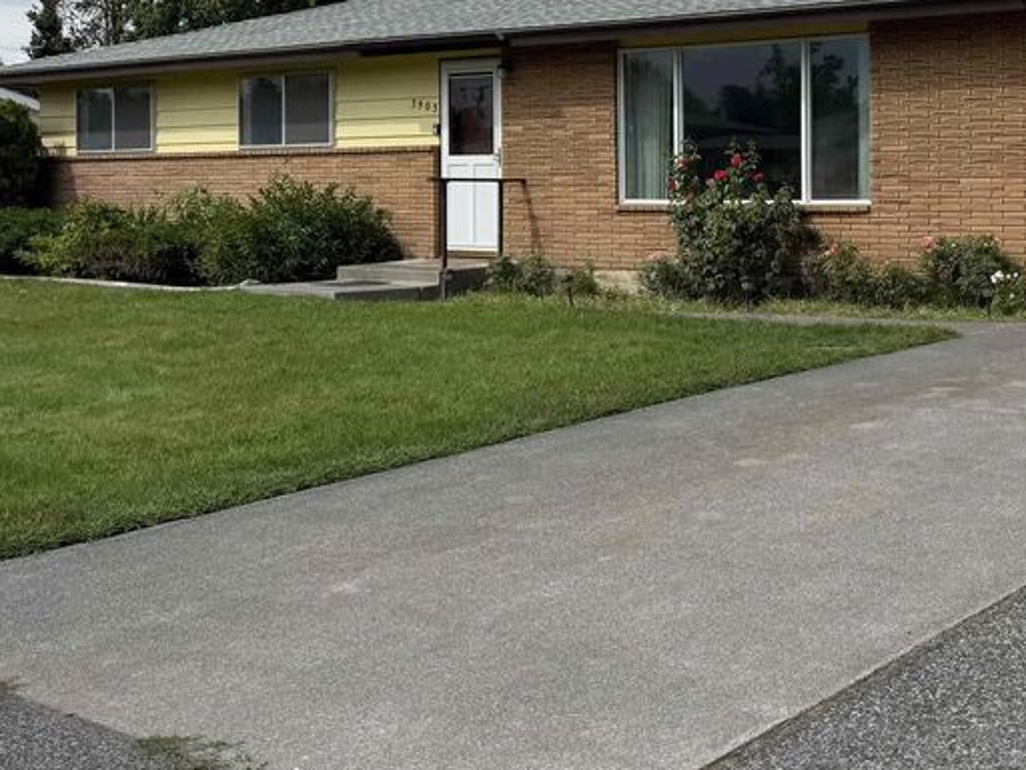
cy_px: 190
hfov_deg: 36.7
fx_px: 1423
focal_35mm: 48
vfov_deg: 29.8
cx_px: 958
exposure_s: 1/6173
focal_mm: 6.76
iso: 80
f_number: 1.78
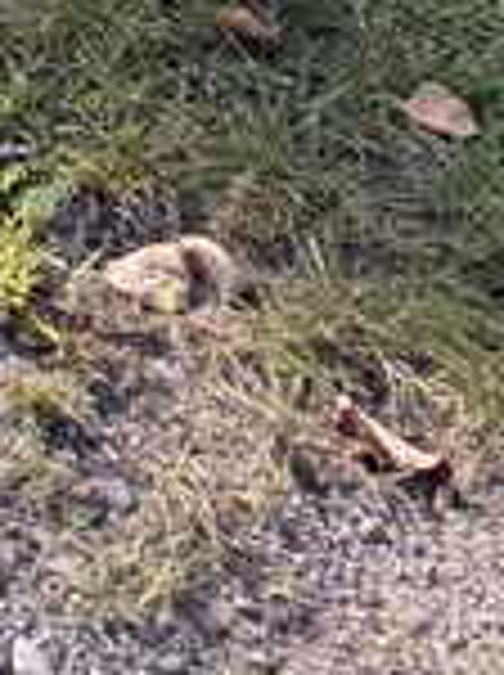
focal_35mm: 164
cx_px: -936
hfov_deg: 7.9
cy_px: -1521
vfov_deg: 9.0
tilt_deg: -9.1
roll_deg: +2.4
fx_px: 3193
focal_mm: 6.76
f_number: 1.78
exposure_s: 1/1122
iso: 100
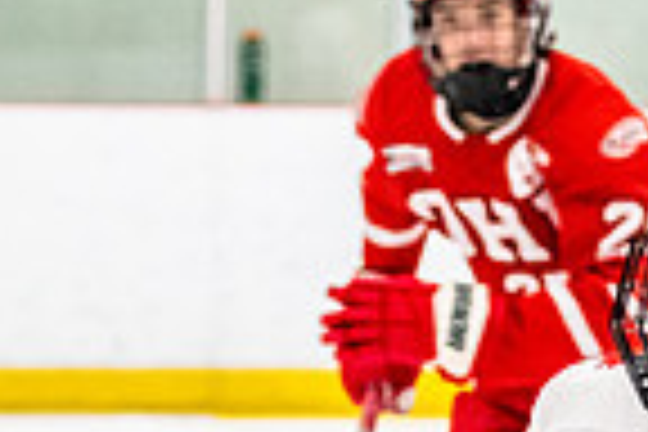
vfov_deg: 3.0
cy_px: 1126
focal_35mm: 448
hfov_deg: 4.6
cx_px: 545
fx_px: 8063
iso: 4000
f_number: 2.8
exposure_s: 1/800
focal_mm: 82
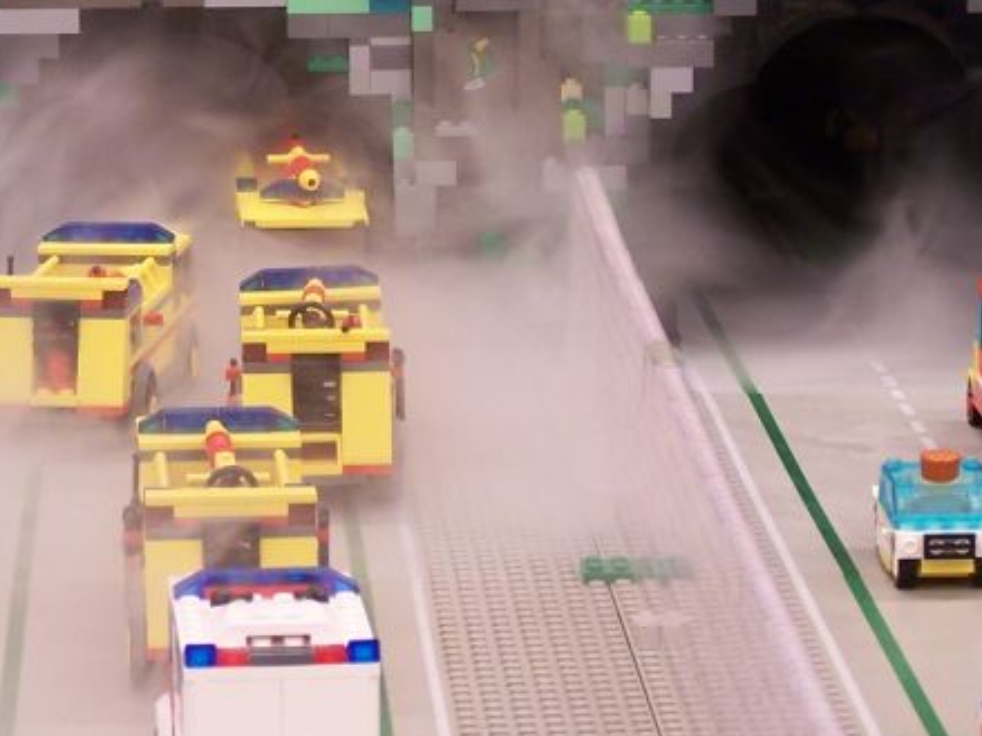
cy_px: 161
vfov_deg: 9.2
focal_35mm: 161
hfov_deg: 12.3
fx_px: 4566
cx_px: 306
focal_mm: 11.5
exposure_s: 1/3
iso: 80
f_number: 3.2
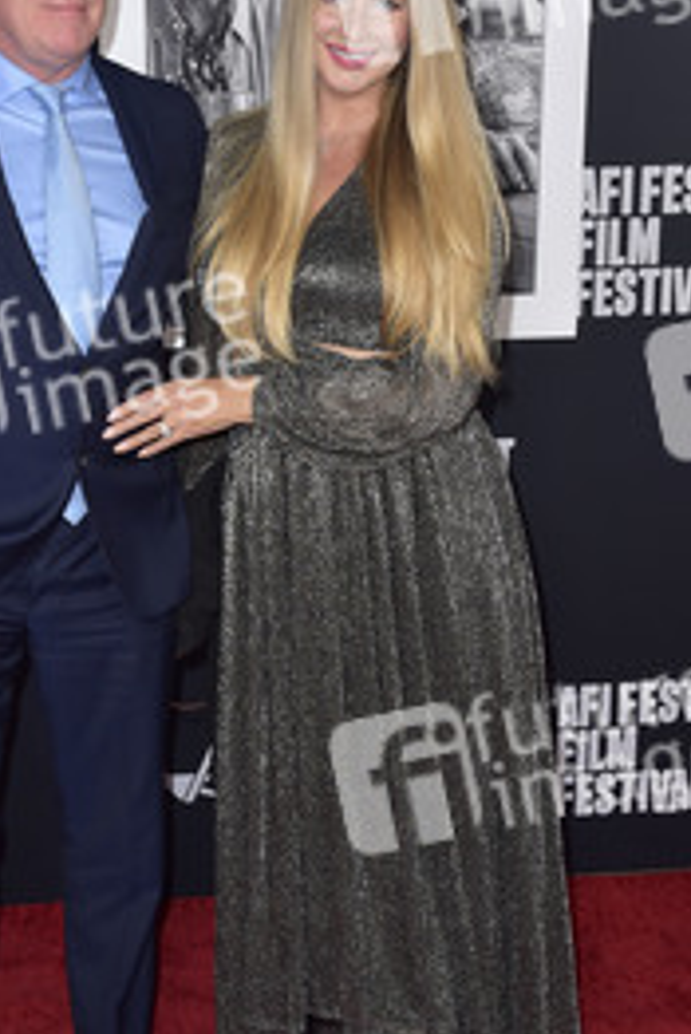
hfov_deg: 23.2
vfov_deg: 34.4
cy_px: 564
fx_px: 1668
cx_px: 176
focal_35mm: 58
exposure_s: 1/200
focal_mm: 38
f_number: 6.3
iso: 640
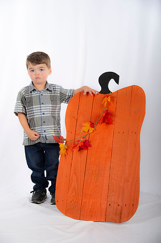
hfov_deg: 20.9
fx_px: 437
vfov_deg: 31.0
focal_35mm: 65
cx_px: 80
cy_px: 122
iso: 100
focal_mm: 65
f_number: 5.6
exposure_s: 1/200
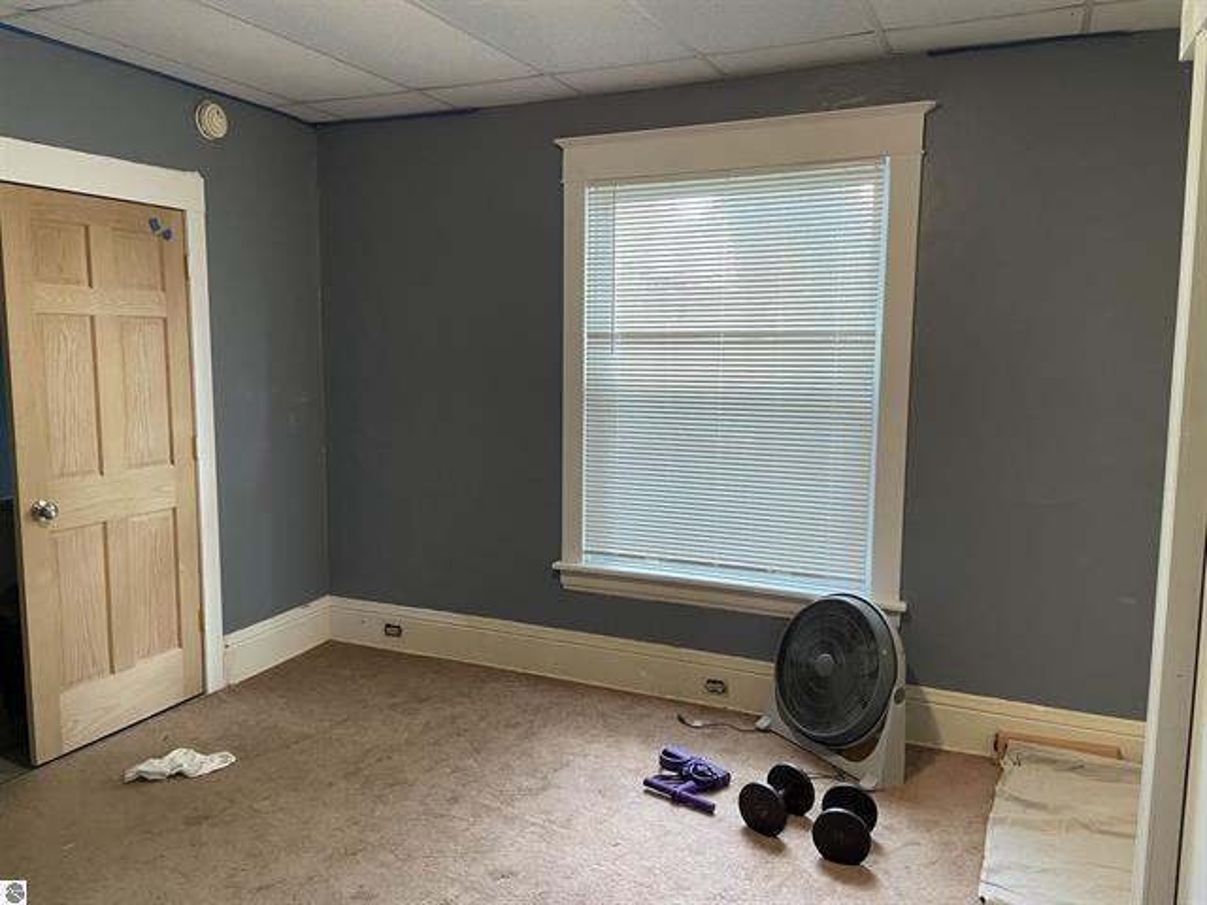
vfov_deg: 53.1
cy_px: 452
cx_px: 604
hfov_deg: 67.3
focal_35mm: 26
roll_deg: -0.1
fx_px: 907
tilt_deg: -5.9
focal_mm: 4.2
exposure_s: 1/60
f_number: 1.6
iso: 160
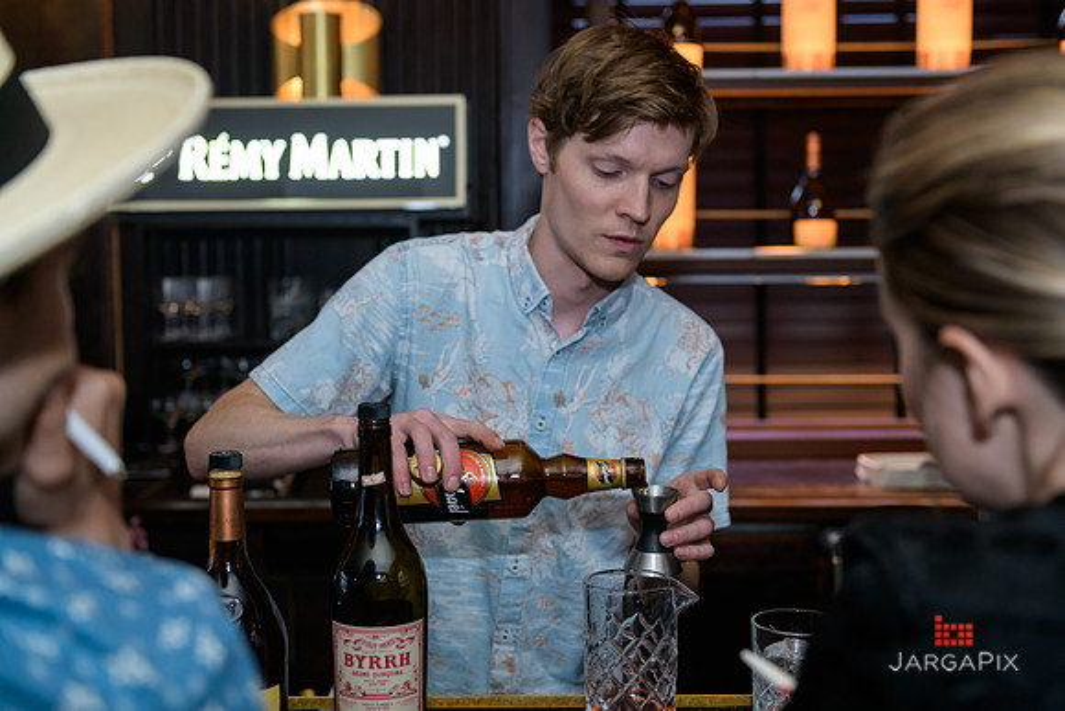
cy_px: 356
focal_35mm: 50
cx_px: 532
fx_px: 1479
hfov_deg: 39.6
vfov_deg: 27.0
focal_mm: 50
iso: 1000
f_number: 3.2
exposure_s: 1/125
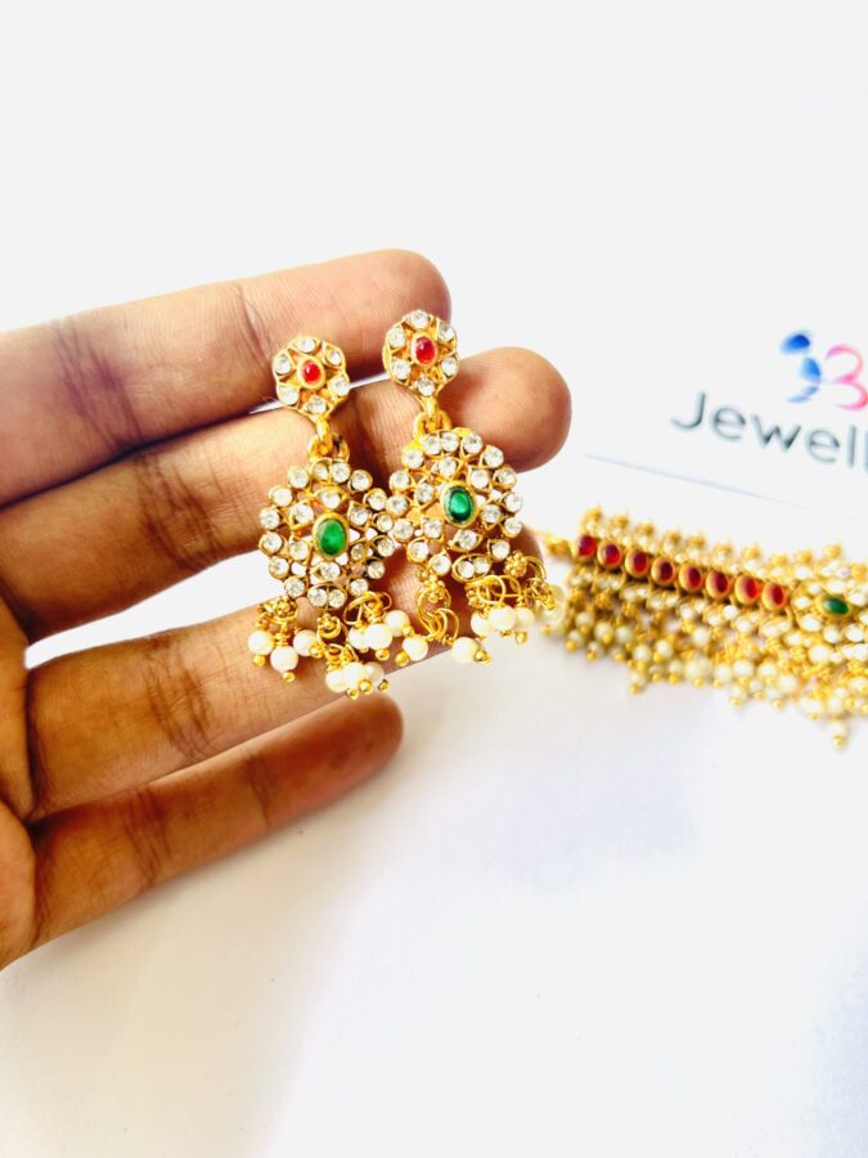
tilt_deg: -65.8
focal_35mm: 26
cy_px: 579
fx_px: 869
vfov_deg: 67.3
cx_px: 434
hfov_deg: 53.1
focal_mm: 5.7
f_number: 1.5
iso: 50
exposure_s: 1/100
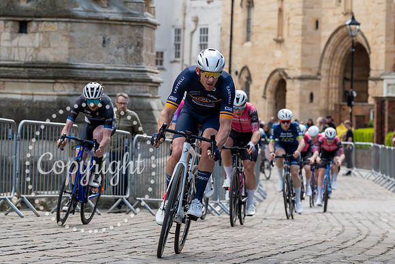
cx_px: 197
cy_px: 47
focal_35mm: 178
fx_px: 1953
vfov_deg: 7.7
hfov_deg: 11.6
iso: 800
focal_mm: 108
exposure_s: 1/1000
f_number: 5
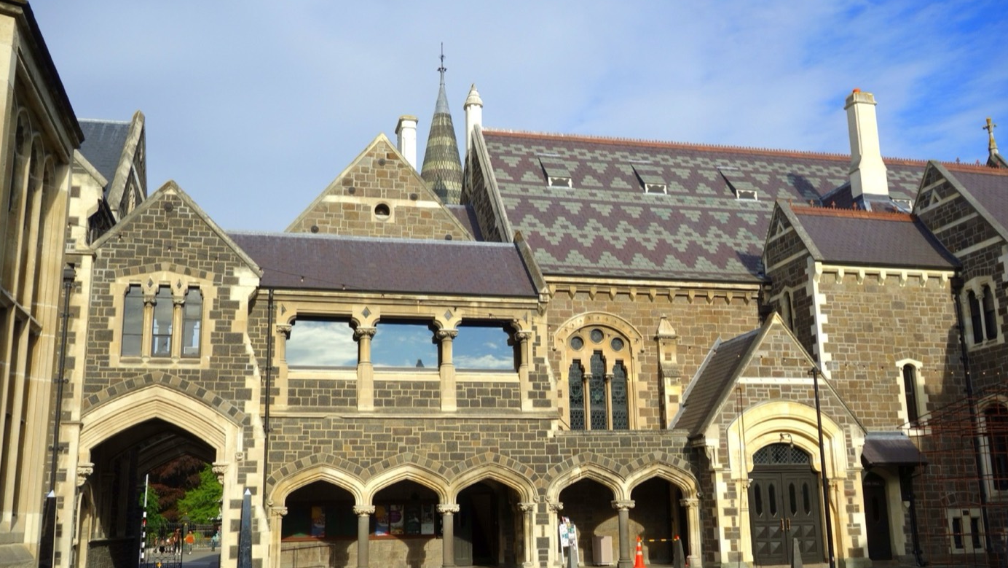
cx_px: 505
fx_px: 962
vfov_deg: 32.8
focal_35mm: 36
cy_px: 295
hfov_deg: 55.3
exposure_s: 1/800
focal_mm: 12.48
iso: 125
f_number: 5.6
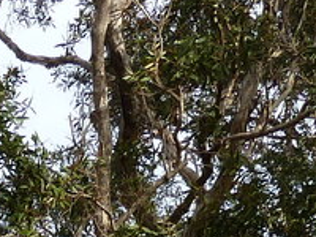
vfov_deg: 7.5
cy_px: 703
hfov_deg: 11.0
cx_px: -134
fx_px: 1588
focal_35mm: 174
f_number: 4
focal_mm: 4.7
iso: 80
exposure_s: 1/320
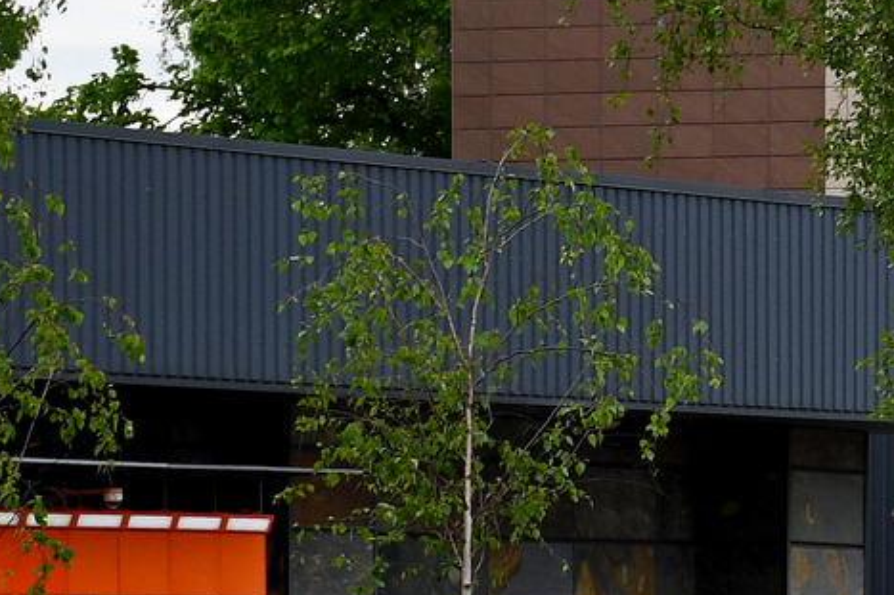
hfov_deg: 9.3
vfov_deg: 6.3
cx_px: 1221
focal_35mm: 217
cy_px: 559
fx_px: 5387
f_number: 5.6
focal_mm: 52
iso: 400
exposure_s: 1/500
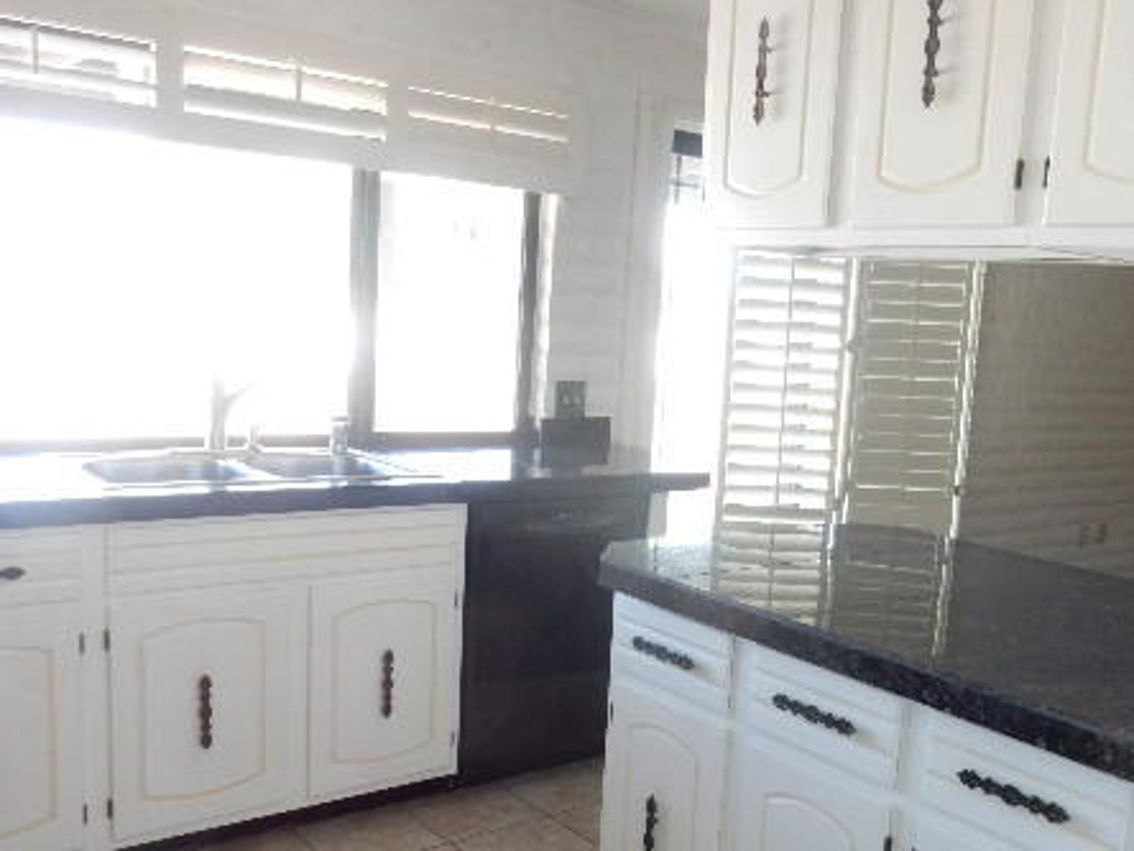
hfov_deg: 50.8
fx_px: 1179
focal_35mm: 36
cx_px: 715
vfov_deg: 39.4
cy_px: 524
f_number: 3.7
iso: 200
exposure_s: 1/30
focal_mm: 4.5
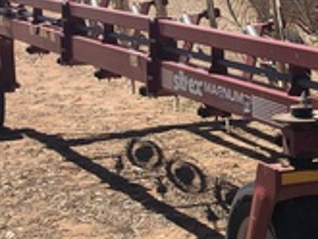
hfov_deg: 15.4
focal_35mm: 112
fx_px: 1030
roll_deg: +0.3
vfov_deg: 13.2
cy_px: 122
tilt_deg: -7.1
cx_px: 553
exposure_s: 1/1779
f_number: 1.8
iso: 20
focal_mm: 3.99
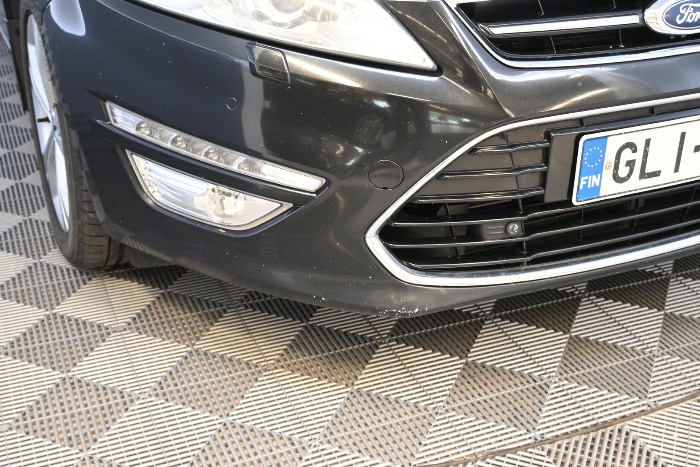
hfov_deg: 43.6
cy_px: 234
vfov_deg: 29.9
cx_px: 350
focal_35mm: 45
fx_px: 875
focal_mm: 30
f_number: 4.8
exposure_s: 1/50
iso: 2500
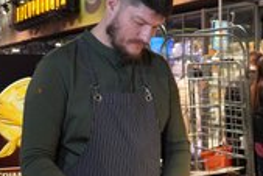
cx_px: 213
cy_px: 152
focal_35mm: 85
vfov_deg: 15.9
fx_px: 621
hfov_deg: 23.5
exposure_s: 1/160
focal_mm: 24
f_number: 4
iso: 1600
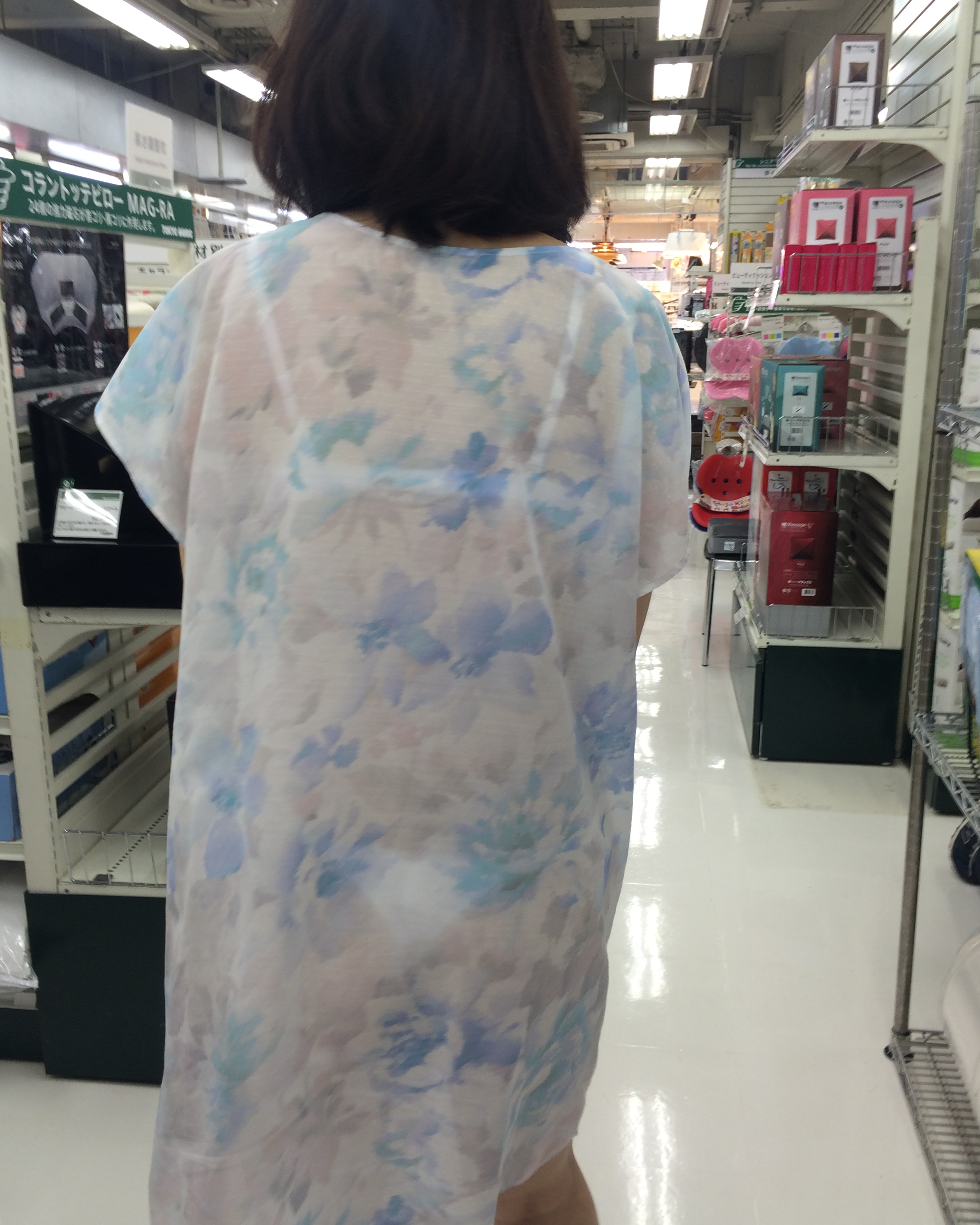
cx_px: 498
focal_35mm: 32
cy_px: 600
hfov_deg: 45.8
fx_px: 1160
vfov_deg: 55.7
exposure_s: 1/60
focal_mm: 4.12
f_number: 2.2
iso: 40
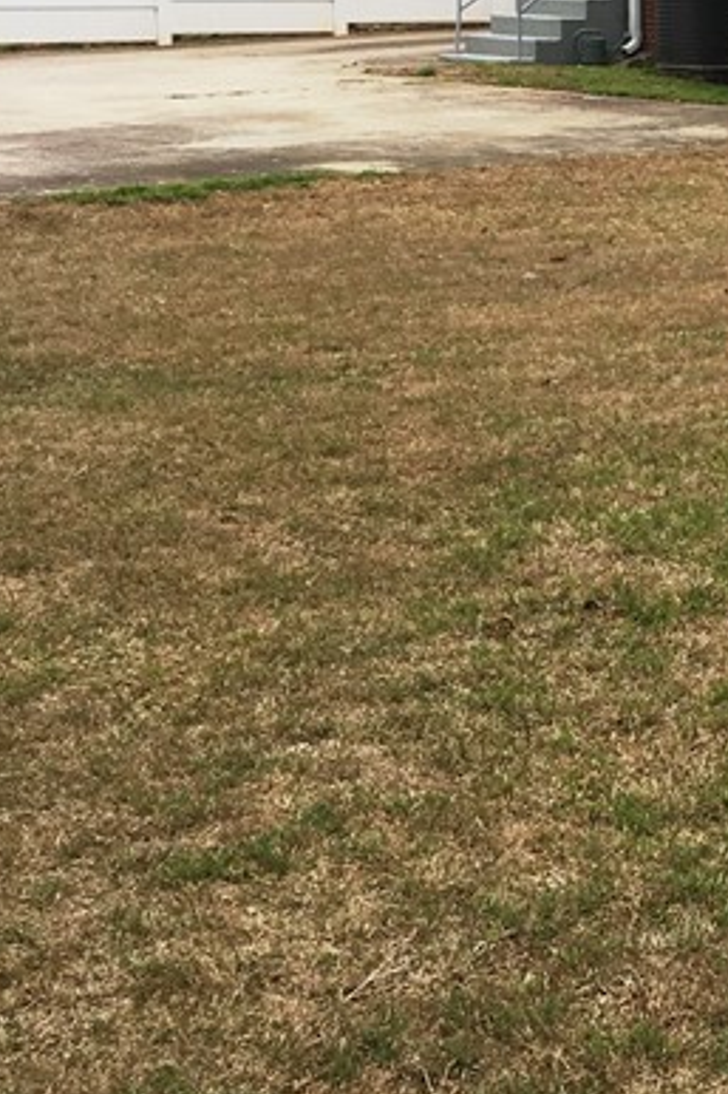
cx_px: 1269
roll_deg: -0.9
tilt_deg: -3.9
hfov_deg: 15.0
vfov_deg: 24.8
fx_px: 2429
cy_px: 167
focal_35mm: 80
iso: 25
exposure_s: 1/241
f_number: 2.2
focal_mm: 4.15
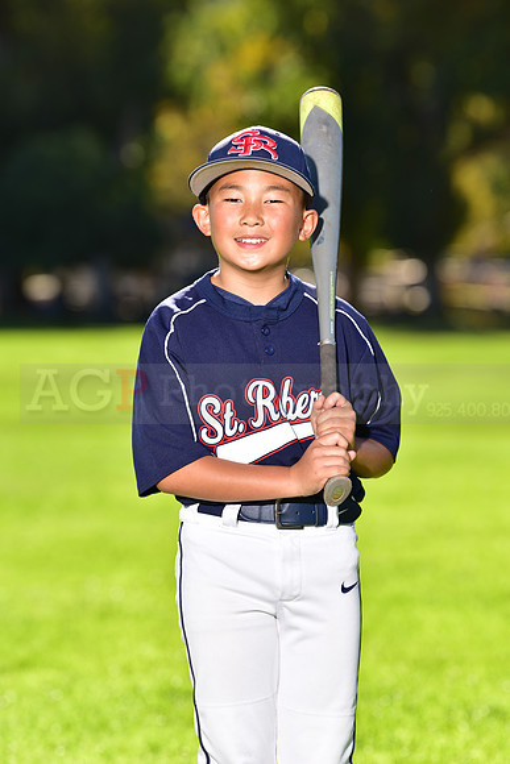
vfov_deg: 10.8
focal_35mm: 190
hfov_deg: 7.2
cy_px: 382
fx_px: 4035
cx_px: 255
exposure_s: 1/250
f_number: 5
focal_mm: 190
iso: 80
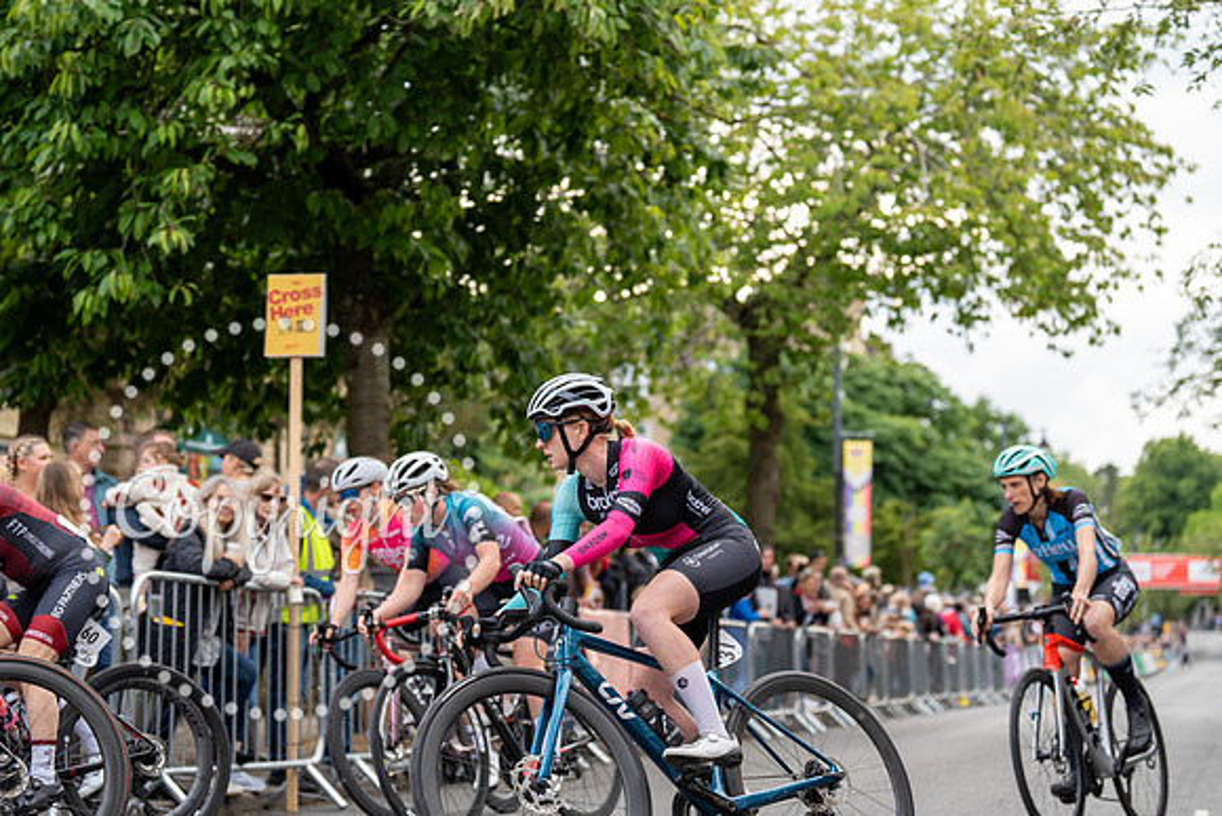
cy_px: 408
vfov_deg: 19.5
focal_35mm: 70
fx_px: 2377
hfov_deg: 28.8
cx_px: 611
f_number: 2.8
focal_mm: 70
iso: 500
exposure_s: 1/500
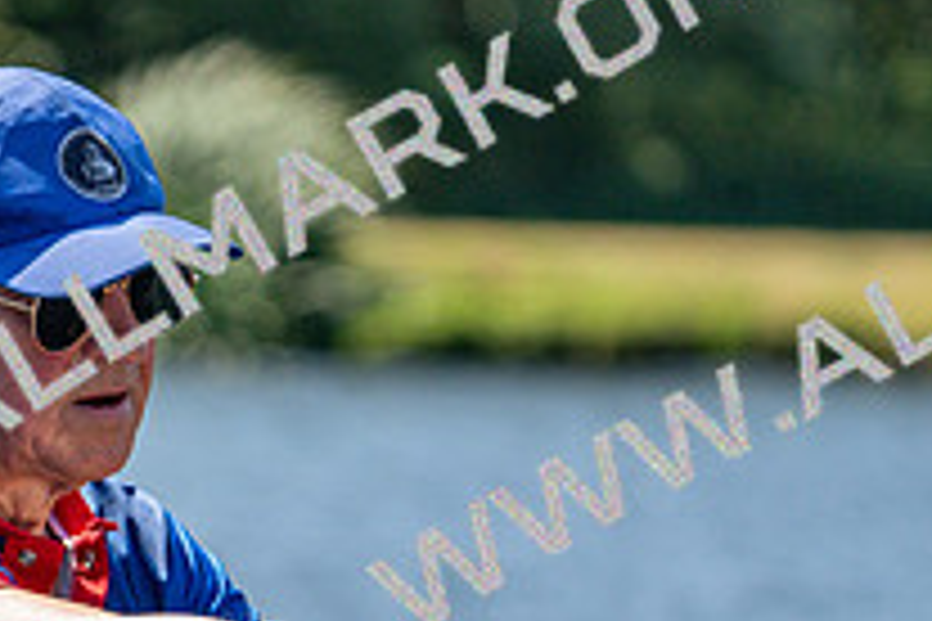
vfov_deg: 2.0
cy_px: 704
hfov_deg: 3.0
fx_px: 18017
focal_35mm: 696
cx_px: 41
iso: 400
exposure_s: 1/2000
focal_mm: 248
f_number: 5.6
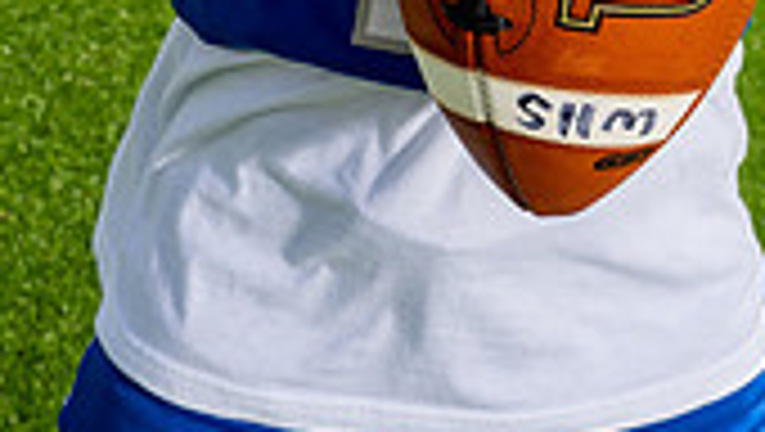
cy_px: -526
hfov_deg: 22.6
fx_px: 1909
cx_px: 441
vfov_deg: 11.2
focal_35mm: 94
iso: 100
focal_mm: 34
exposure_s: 1/250
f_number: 8
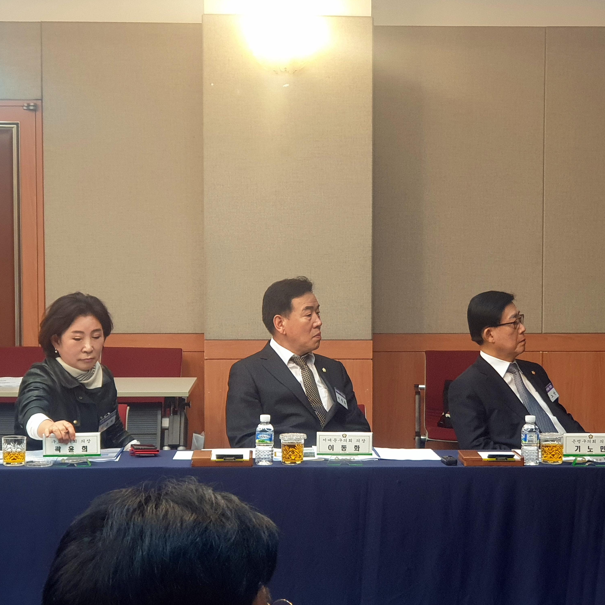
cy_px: 304
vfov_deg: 27.7
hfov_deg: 27.7
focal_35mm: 62
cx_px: 355
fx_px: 1226
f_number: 2.4
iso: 200
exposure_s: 1/30
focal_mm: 6
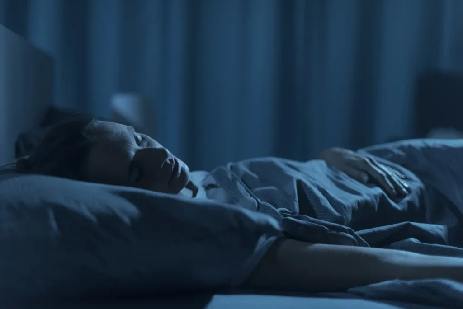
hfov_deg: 39.6
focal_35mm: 50
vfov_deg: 27.0
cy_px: 154
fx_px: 643
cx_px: 232
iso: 320
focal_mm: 50
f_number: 1.8
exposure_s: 1/50
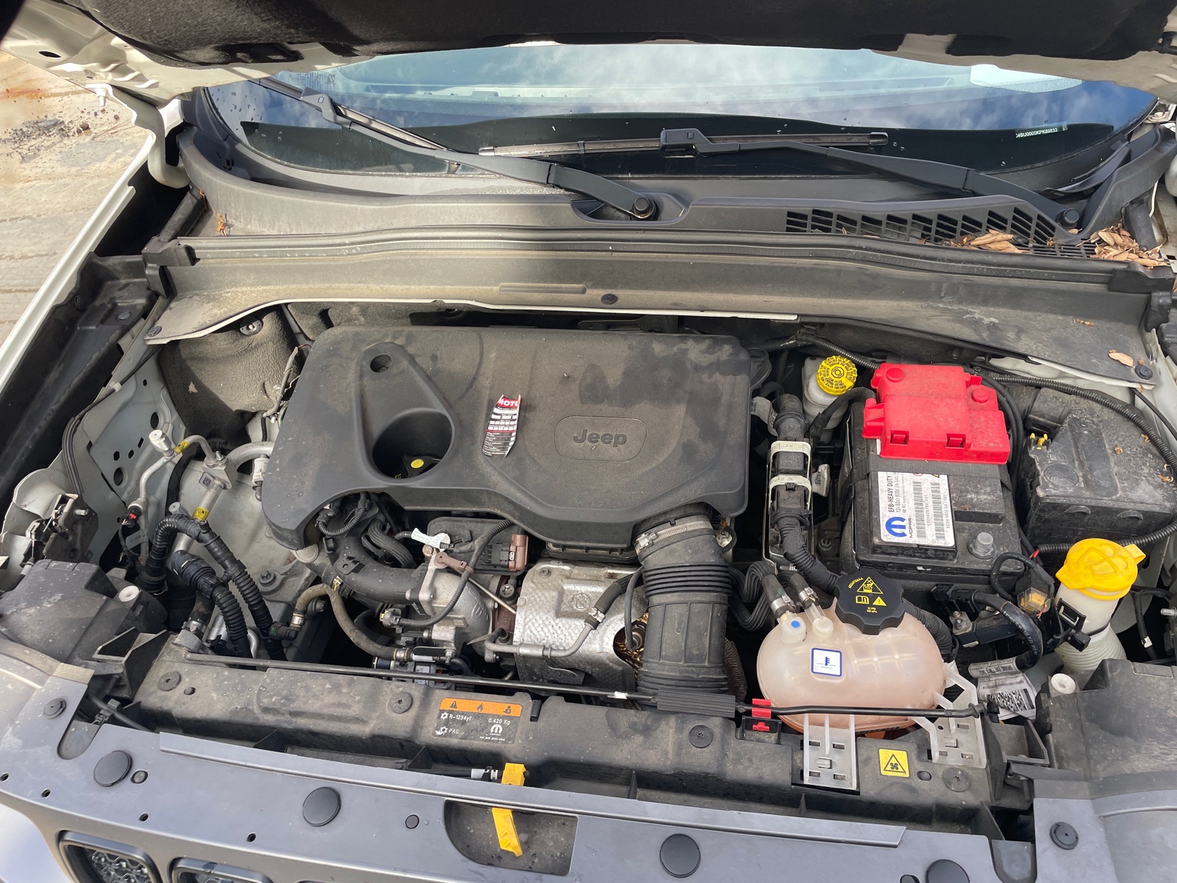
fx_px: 884
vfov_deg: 53.1
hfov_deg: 67.3
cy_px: 442
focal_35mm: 26
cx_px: 588
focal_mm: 4.2
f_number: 1.6
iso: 32
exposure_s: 1/239
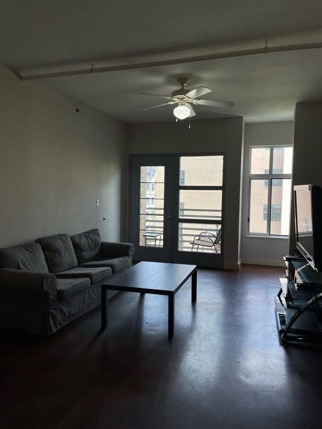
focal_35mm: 26
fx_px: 322
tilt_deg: -2.4
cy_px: 214
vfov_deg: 67.3
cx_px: 161
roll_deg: -1.1
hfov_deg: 53.1
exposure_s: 1/267
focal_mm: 4.2
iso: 32
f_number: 1.6
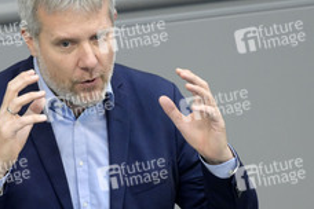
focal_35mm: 891
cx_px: 96
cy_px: 140
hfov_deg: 2.3
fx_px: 7771
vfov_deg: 1.5
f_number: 5.6
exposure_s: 1/320
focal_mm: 450
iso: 8000
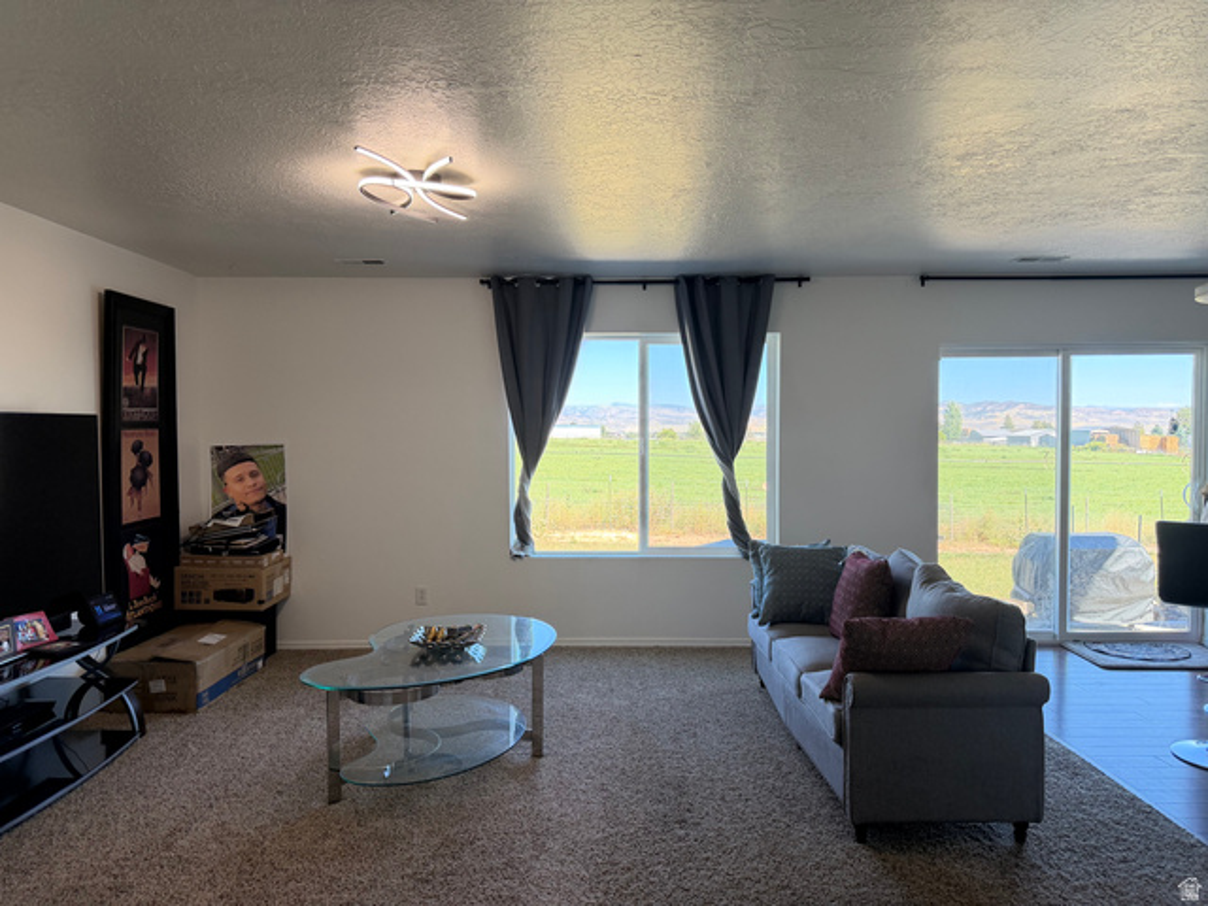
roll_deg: +0.9
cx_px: 604
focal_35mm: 24
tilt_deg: -2.0
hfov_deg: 71.6
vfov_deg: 56.8
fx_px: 838
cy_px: 453
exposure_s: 1/211
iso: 125
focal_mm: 6.76
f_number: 1.78
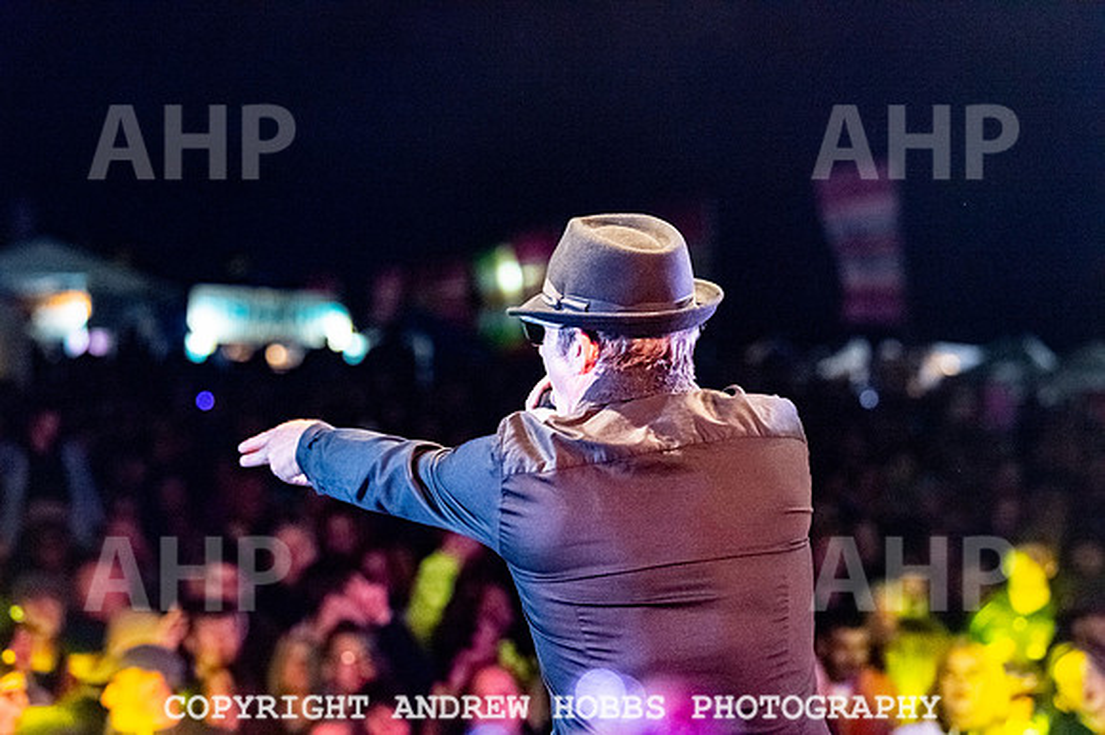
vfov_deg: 14.4
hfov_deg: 21.5
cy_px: 368
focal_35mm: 95
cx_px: 552
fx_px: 2914
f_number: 3.5
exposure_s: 1/500
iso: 6400
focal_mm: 95
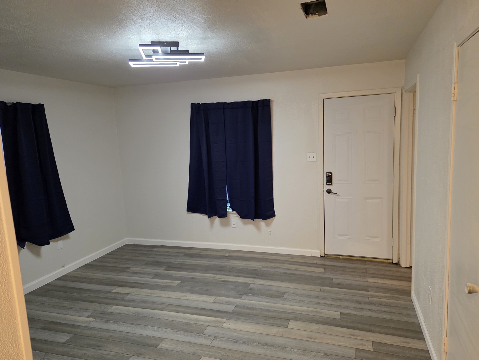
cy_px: 186
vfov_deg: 56.8
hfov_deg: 71.6
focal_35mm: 24
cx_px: 240
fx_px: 332
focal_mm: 6.25
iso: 500
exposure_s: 1/120
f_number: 1.7
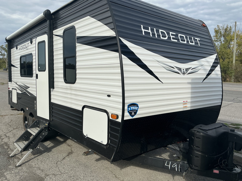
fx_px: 196
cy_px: 90
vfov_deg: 49.7
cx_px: 121
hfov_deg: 63.4
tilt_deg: -4.1
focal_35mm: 28
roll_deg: +0.9
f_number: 1.8
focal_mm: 3
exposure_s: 1/2227
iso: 25
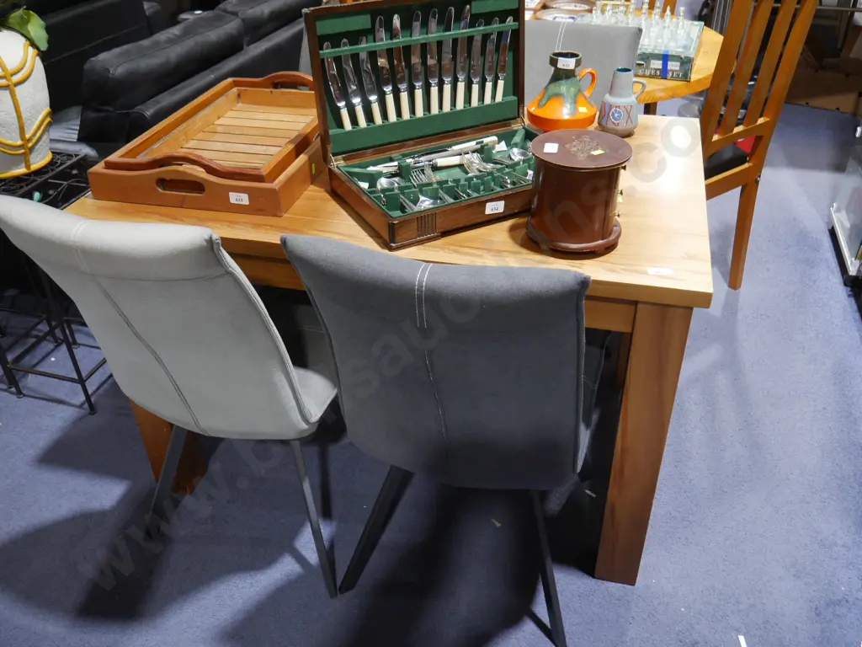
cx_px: 431
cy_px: 324
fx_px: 747
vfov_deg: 46.8
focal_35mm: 30
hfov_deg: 60.0
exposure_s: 1/60
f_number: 3.6
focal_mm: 15
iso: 500
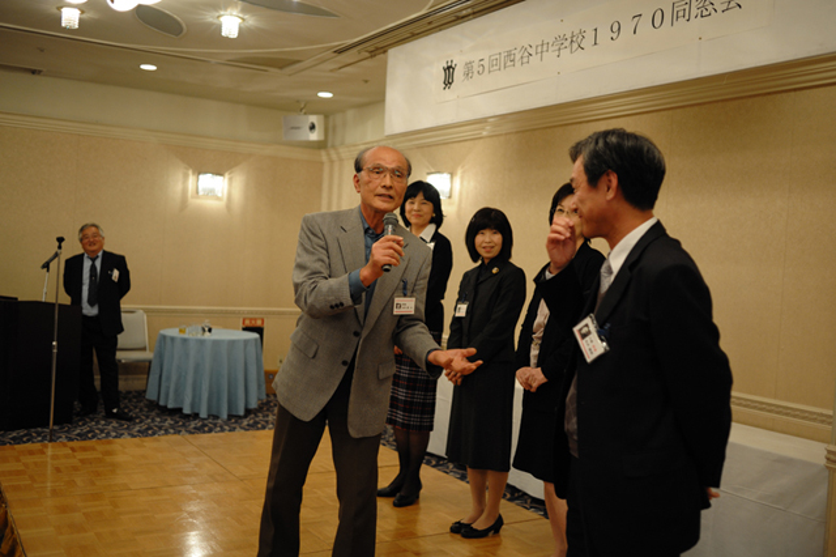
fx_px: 812
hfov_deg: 54.5
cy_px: 278
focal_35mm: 35
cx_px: 418
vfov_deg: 37.8
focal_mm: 35
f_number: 2.8
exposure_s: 1/100
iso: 1250
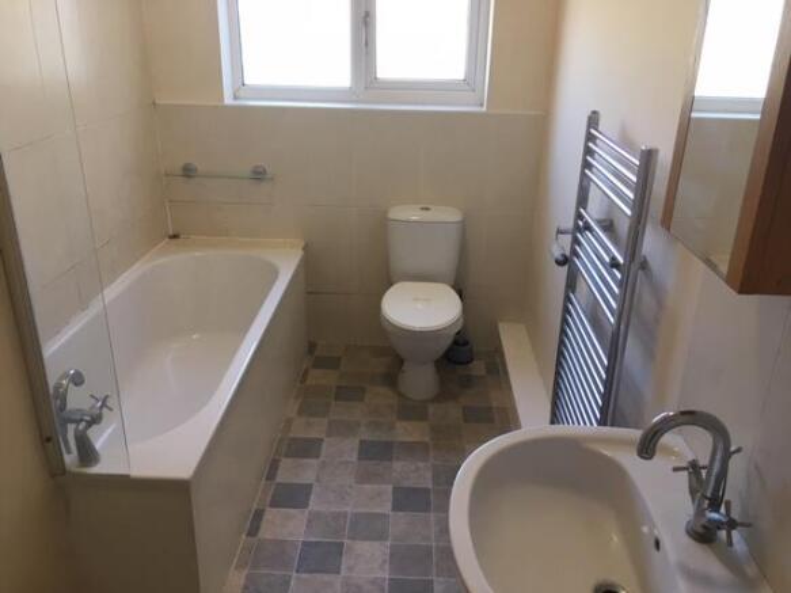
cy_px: 296
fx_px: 663
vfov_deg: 48.2
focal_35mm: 29
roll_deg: -2.9
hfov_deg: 61.7
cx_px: 396
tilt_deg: -24.8
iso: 40
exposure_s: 1/33
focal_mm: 4.15
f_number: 2.2
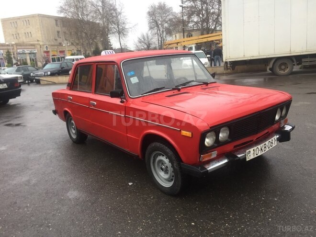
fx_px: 265
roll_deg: +4.0
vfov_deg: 48.2
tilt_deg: -15.5
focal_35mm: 29
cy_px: 118
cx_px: 158
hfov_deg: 61.7
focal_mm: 4.15
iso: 32
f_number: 2.2
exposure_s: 1/50
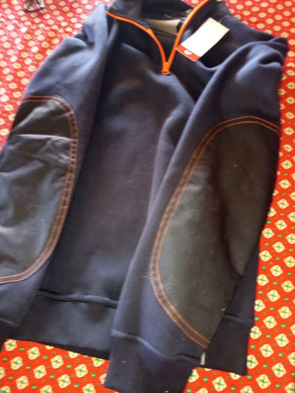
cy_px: 196
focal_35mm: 24
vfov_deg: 71.6
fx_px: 273
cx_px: 148
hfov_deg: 56.8
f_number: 1.7
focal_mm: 5.24
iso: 1624
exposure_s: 1/16.7
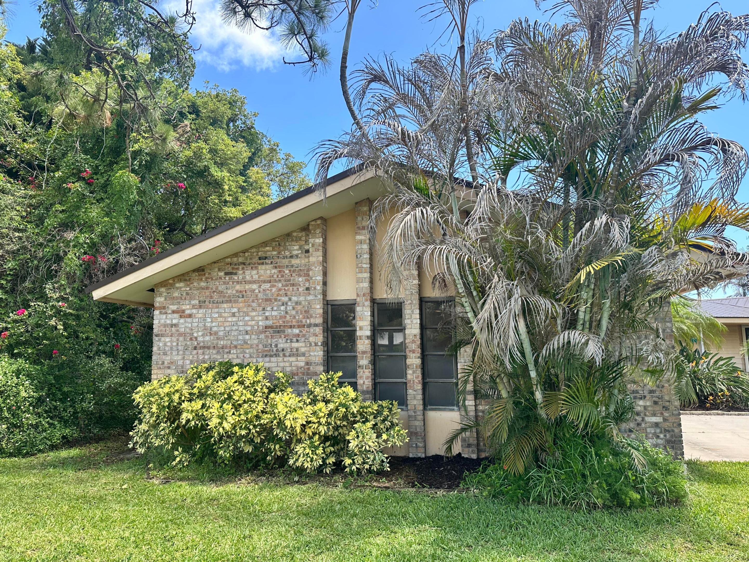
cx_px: 374
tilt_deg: +7.2
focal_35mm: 24
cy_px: 281
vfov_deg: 56.8
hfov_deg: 71.6
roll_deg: +0.2
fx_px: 519
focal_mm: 6.86
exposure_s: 1/1009
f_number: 1.78
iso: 80
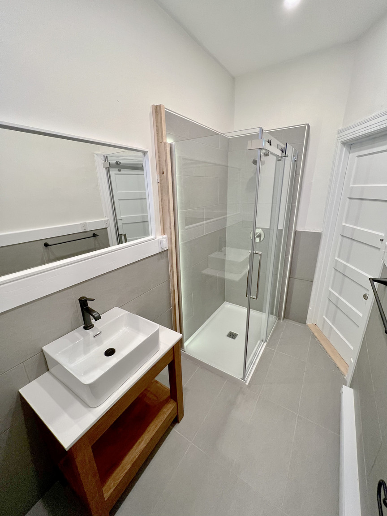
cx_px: 194
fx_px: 194
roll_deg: +1.8
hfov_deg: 89.9
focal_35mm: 13
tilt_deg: -18.1
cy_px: 258
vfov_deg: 106.2
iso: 200
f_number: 1.8
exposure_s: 1/60
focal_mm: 1.57
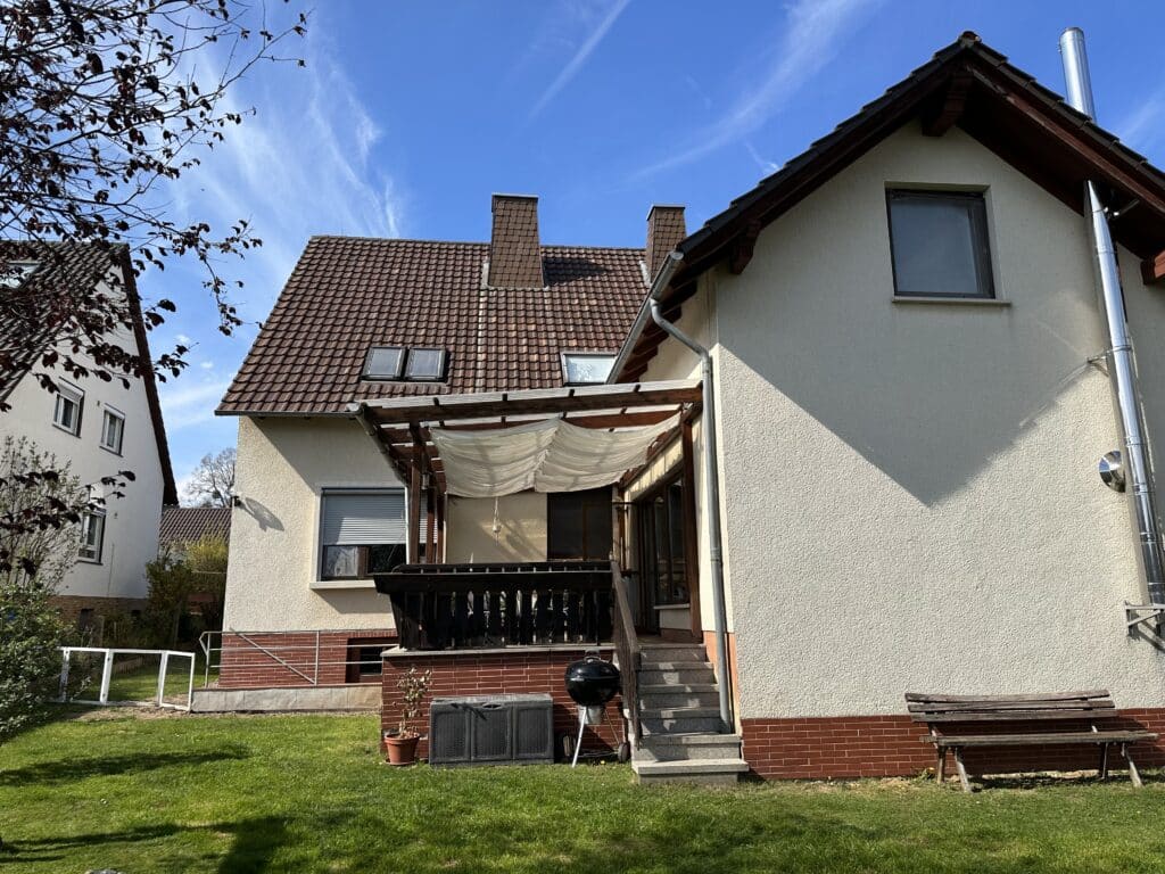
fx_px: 808
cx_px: 582
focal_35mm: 24
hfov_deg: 71.6
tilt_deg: +12.4
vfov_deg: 56.8
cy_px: 437
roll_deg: +2.0
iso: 80
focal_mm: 6.86
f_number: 1.78
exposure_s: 1/3472
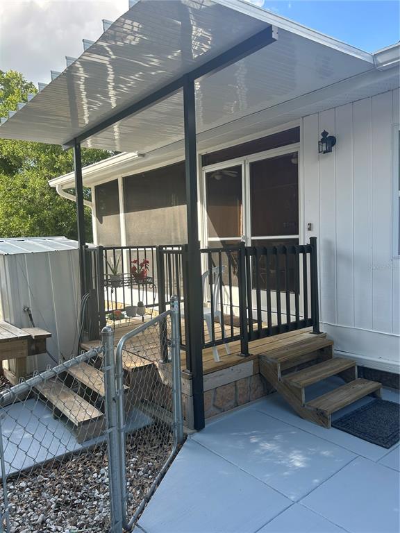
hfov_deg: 53.1
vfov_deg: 67.3
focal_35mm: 26
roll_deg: +1.7
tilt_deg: -4.3
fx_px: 401
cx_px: 200
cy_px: 266
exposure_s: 1/666
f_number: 1.5
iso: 50
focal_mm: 5.7
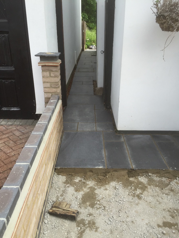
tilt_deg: -21.2
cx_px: 90
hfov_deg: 48.2
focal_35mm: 29
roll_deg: +0.9
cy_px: 119
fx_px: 200
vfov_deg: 61.7
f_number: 2.2
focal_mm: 4.15
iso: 32
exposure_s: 1/565
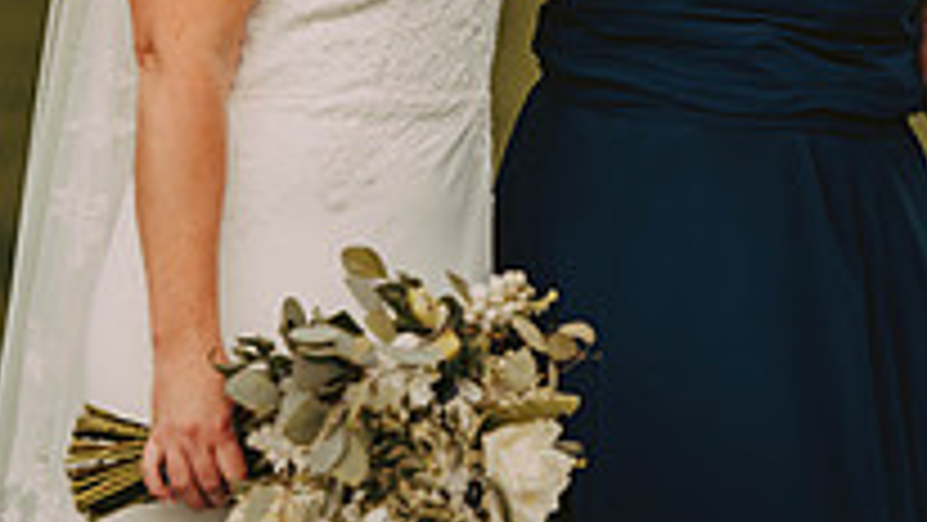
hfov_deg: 7.0
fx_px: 7597
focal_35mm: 309
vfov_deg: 3.9
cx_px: 567
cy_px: -135
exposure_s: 1/800
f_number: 2.8
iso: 200
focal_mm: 135
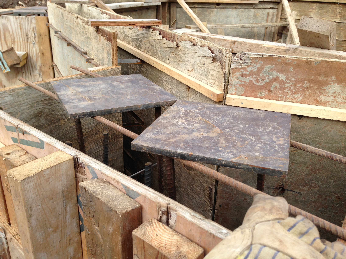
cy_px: 130
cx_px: 173
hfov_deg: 55.4
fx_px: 330
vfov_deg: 42.9
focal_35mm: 33
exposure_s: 1/452
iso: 50
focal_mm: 4.13
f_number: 2.4
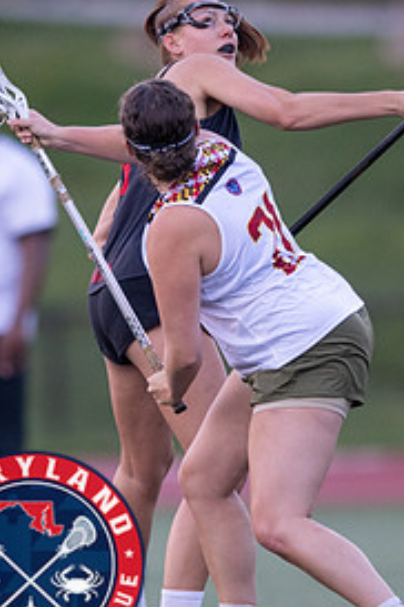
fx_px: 18717
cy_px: 288
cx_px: 142
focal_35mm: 1112
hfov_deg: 1.2
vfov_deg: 1.9
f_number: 2.8
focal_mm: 400
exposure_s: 1/1000
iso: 1400
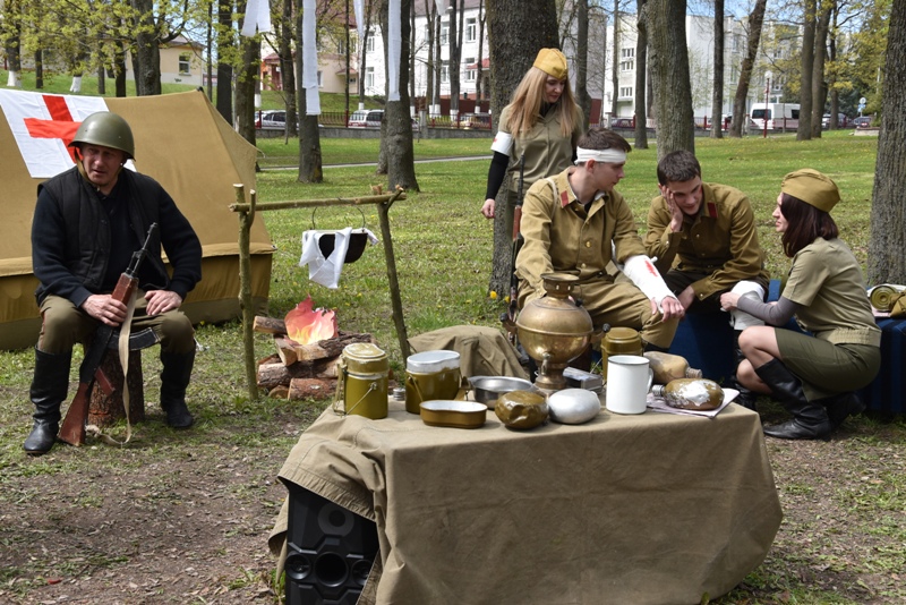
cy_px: 302
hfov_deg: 38.9
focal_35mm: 51
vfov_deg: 26.5
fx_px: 1284
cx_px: 453
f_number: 8
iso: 220
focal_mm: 34
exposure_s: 1/250
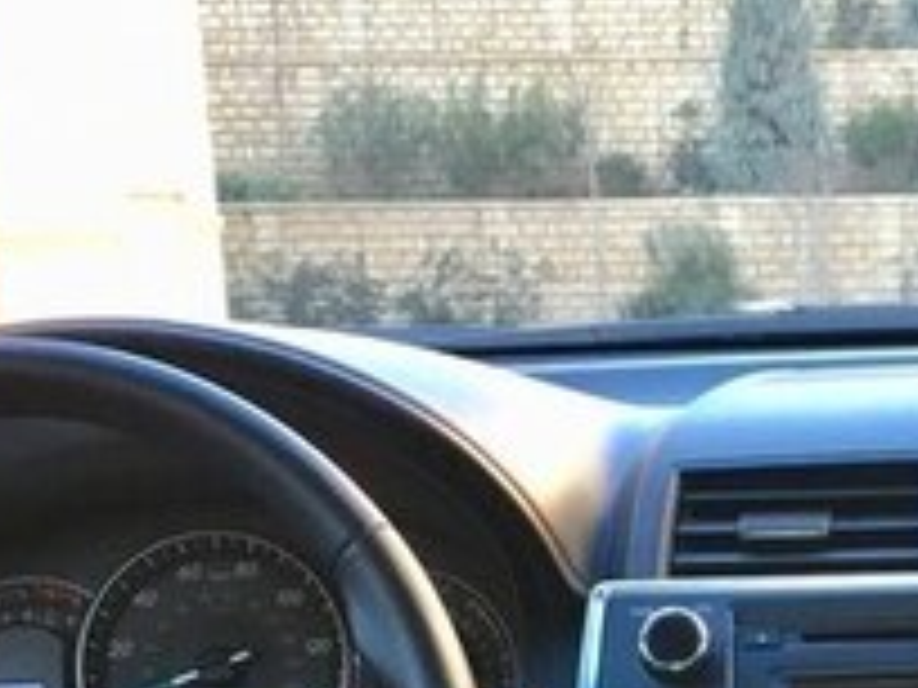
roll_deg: +0.9
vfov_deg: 14.7
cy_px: 1001
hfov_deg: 20.2
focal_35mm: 94
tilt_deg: -18.8
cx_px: 922
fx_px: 2493
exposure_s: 1/33
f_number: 2.2
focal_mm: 4.15
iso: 25
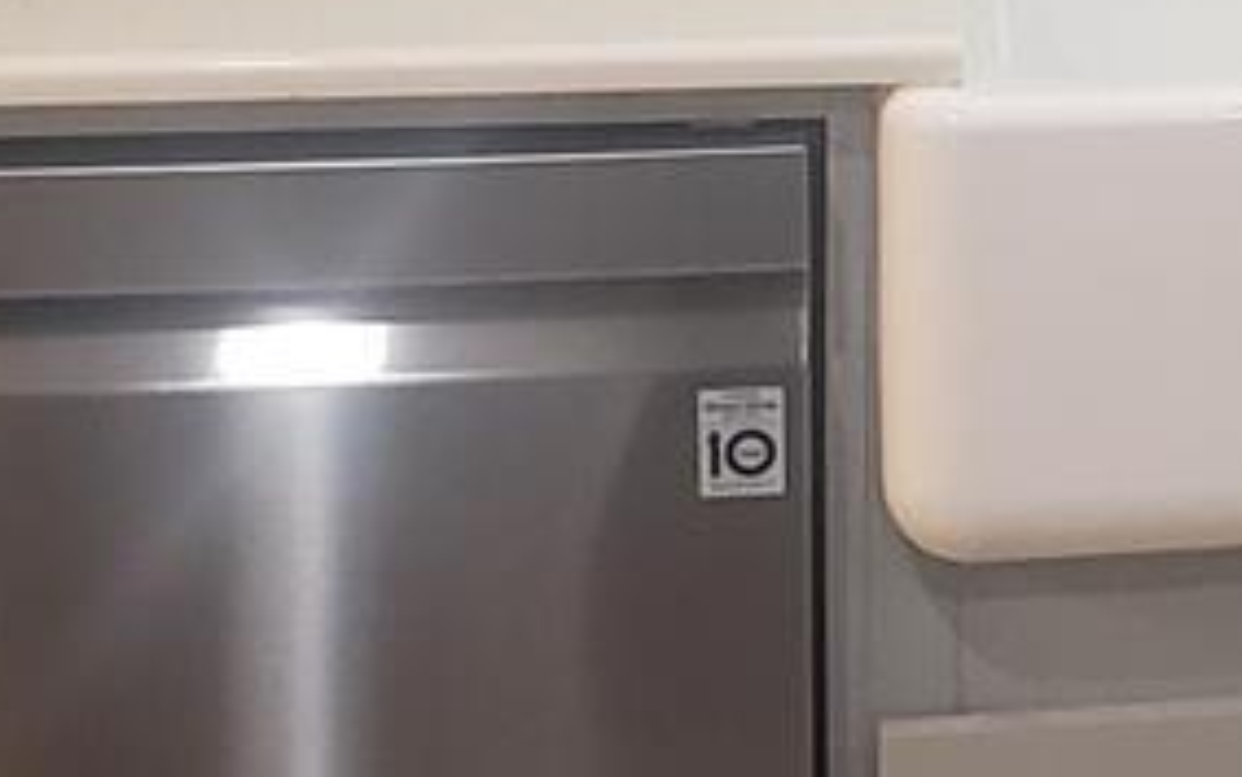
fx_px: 5281
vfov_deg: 8.3
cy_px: -167
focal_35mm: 156
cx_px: 2221
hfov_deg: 12.3
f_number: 2.4
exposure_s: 1/60
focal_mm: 4.3
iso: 250
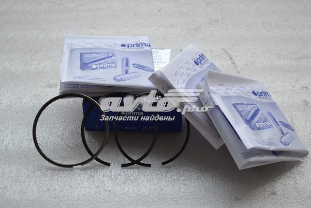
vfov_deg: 23.8
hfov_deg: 35.0
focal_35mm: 57
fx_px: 492
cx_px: 156
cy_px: 104
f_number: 5
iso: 400
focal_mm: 38
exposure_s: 1/60
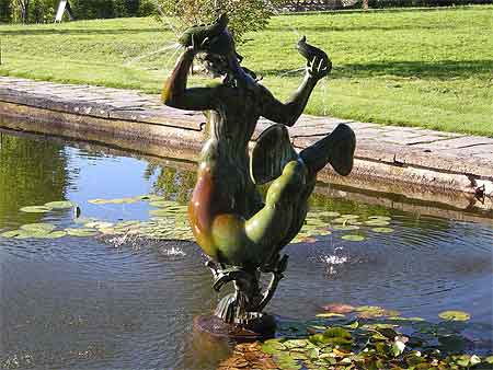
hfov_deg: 25.3
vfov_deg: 19.2
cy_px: 185
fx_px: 1097
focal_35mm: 77
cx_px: 246
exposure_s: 1/123
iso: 50
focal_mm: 12.7
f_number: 4.2
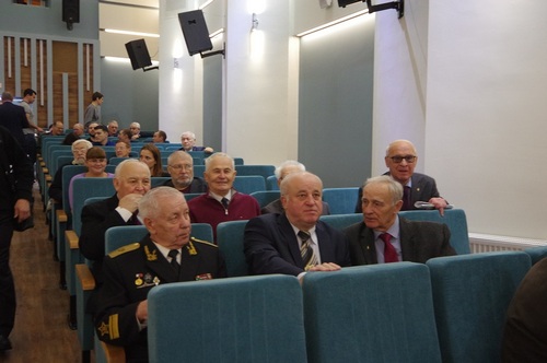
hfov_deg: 53.2
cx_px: 274
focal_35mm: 36
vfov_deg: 36.8
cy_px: 182
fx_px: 546
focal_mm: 24
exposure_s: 1/45
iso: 3200
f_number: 4
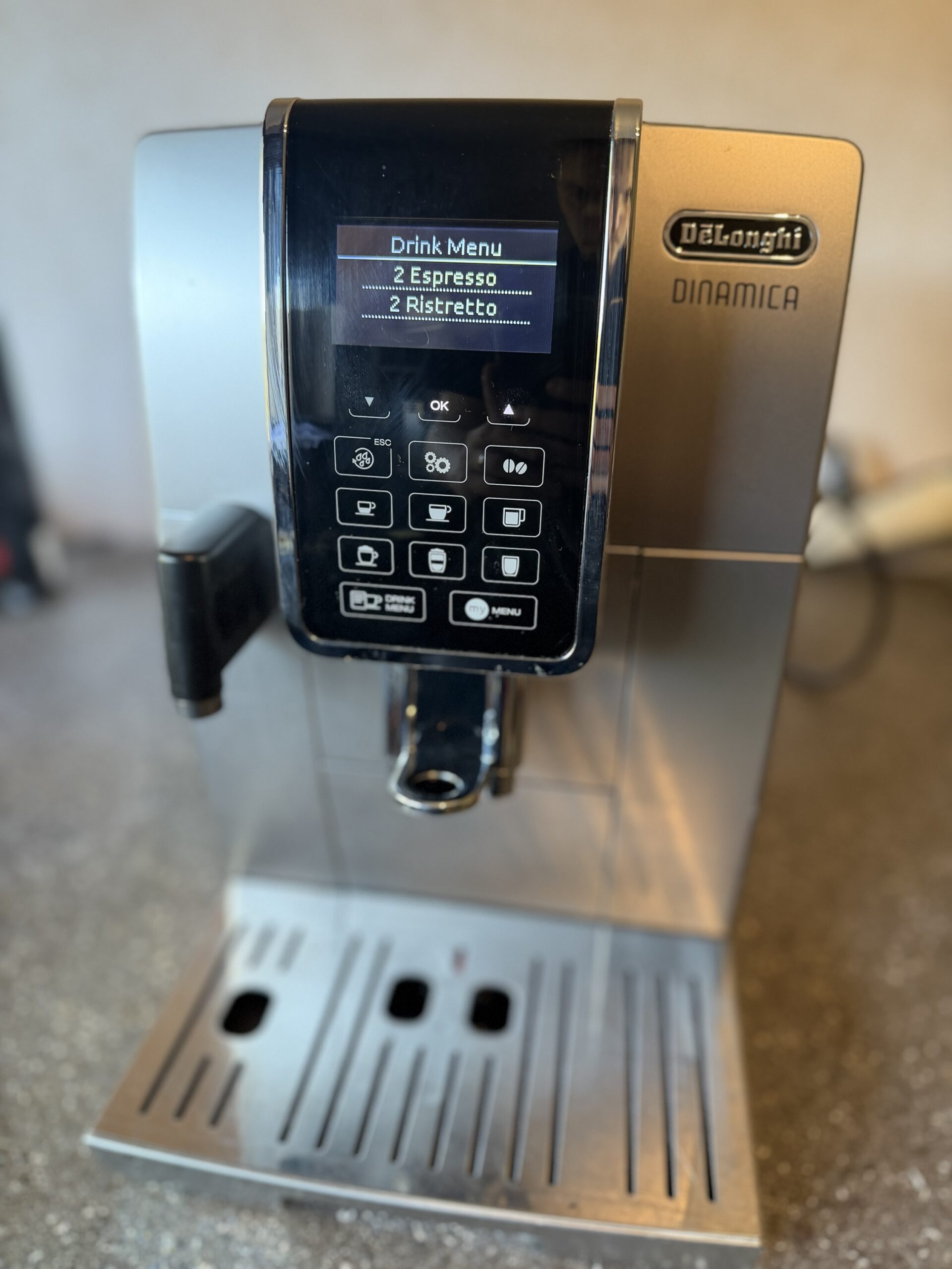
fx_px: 880
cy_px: 634
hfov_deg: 56.8
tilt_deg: -25.3
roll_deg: -0.9
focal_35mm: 24
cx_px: 476
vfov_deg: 71.6
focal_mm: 6.76
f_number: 1.78
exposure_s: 1/60
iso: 250
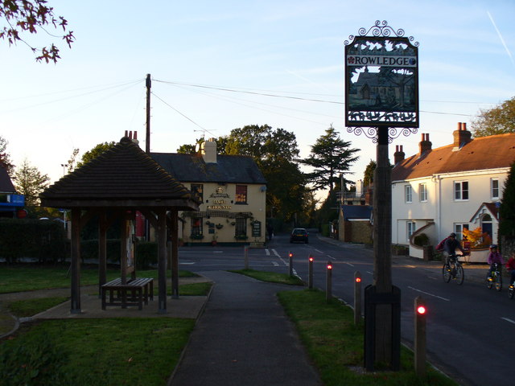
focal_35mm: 42
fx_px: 625
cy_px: 193
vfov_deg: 34.3
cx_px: 258
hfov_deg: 44.8
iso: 80
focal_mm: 7
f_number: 2.9
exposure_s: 1/250
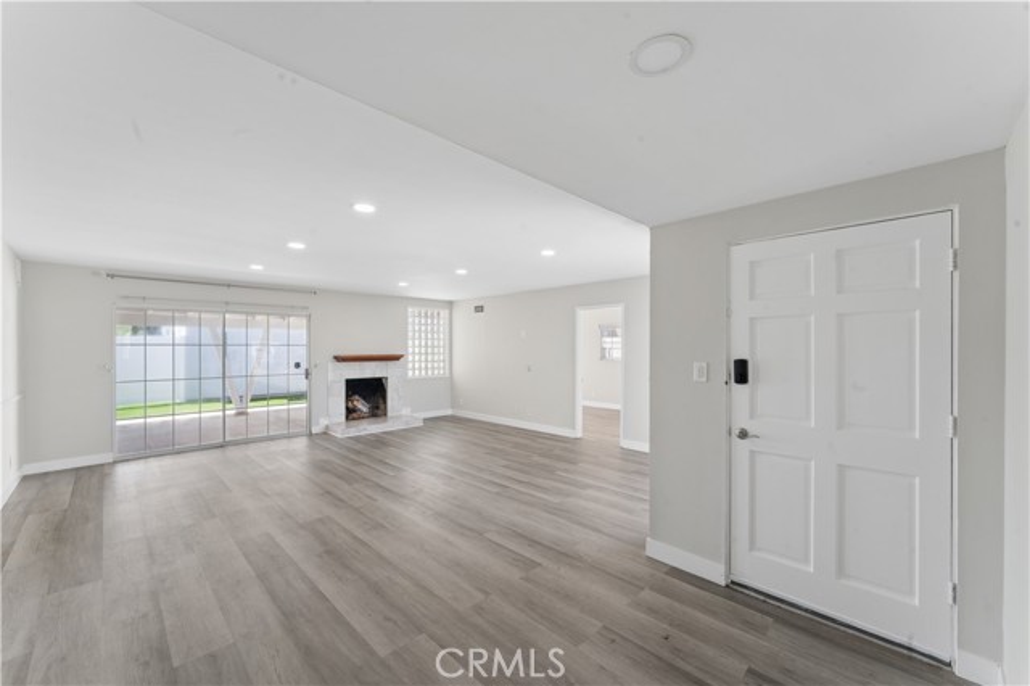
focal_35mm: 14
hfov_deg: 104.3
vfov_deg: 81.1
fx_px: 400
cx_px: 515
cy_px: 343
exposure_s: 1/5
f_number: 13
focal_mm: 14
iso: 100
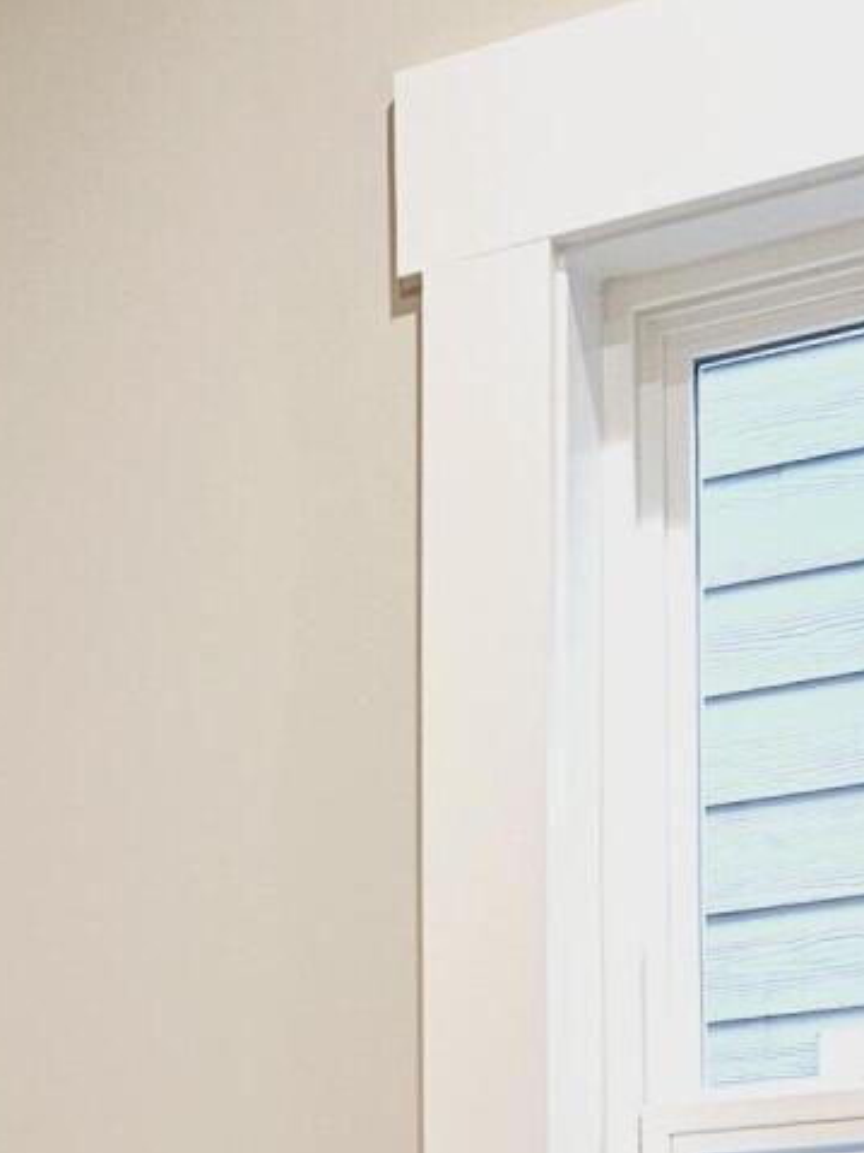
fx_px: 3196
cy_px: 1596
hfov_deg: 14.8
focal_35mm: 96
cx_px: -229
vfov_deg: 18.6
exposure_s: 1/120
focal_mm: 5.4
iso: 160
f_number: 1.8
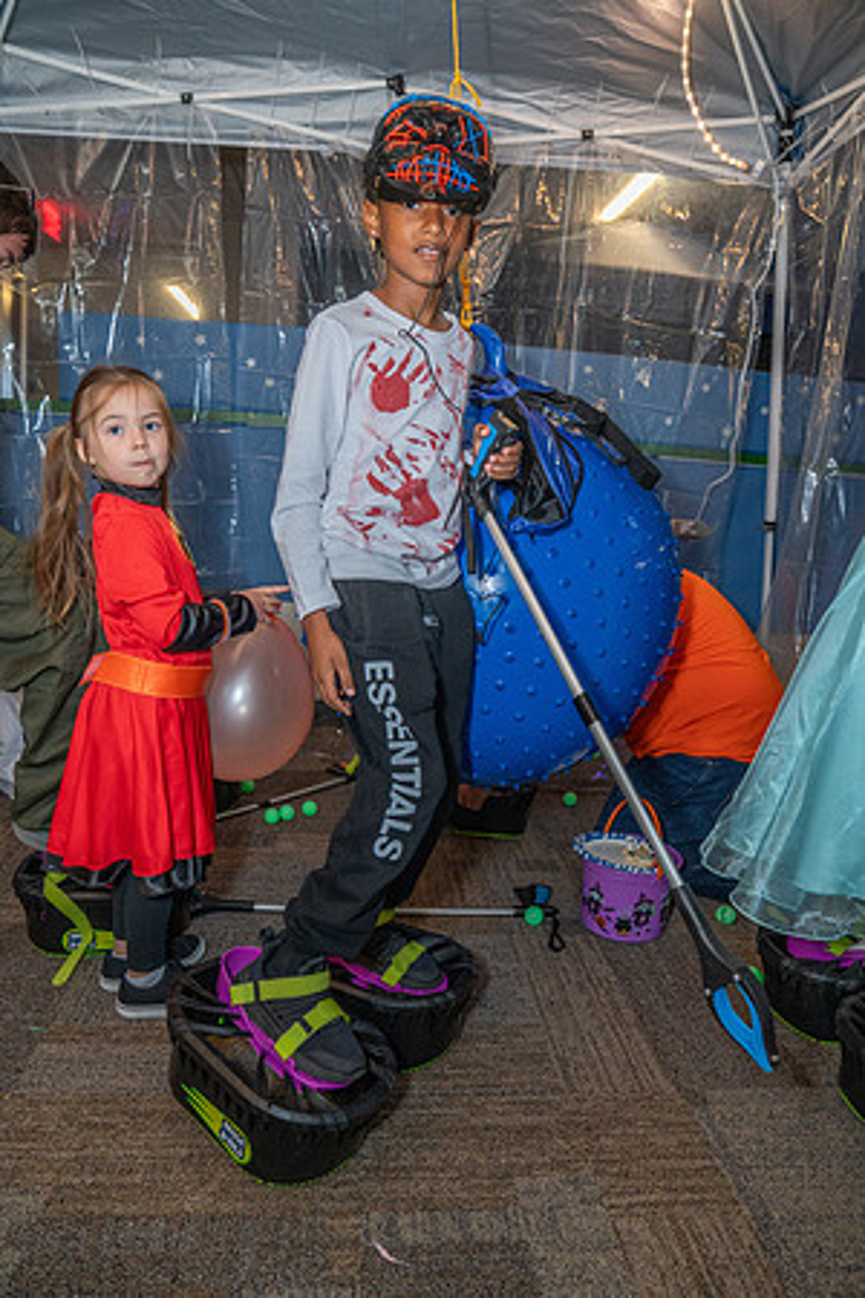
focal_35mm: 24
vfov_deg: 73.7
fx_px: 865
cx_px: 432
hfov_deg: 53.1
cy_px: 649
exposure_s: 1/160
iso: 2500
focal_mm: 24
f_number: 4
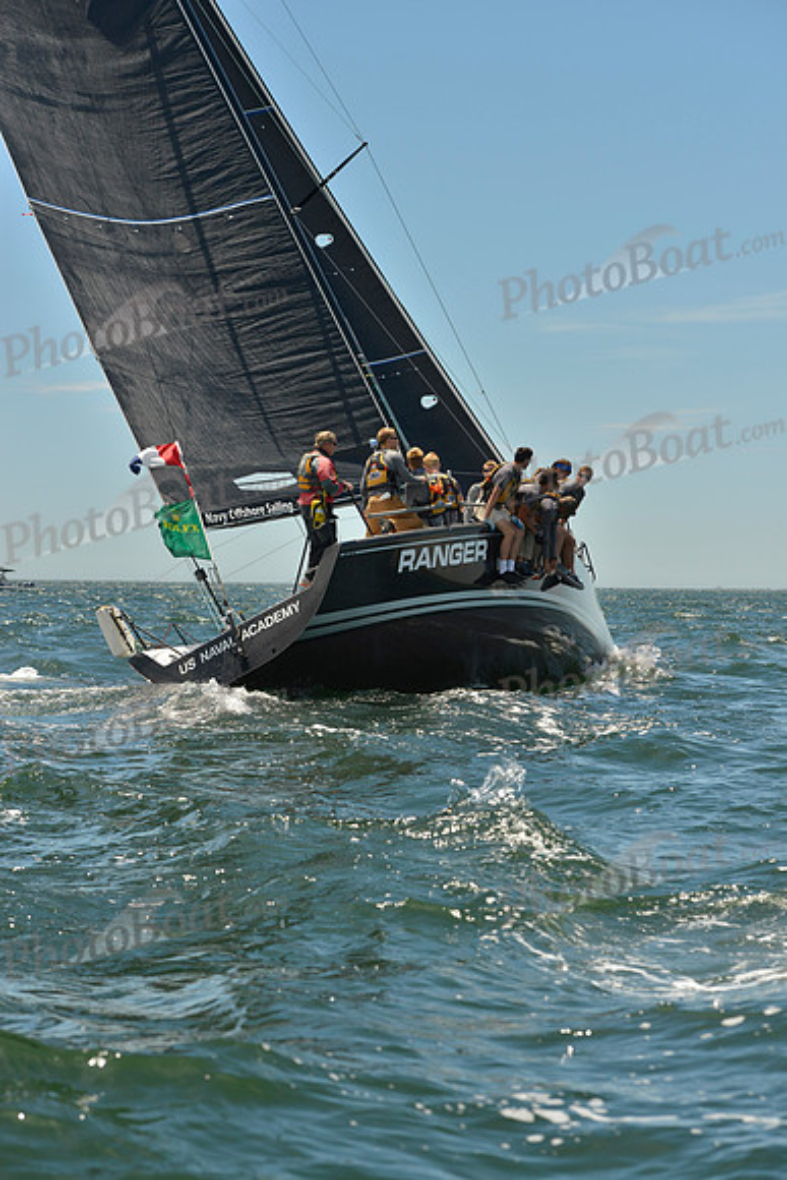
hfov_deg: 15.9
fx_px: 2818
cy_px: 590
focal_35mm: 86
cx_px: 394
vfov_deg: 23.6
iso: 280
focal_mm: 86
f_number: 7.1
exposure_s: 1/1600
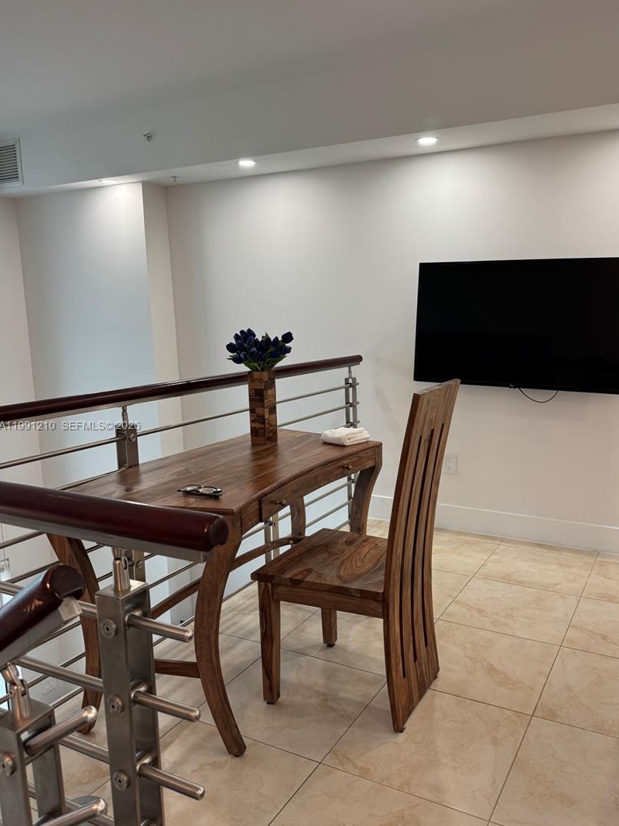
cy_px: 427
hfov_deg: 51.2
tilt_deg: -9.4
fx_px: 644
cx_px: 345
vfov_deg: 65.3
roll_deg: +1.3
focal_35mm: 27
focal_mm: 6.76
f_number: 1.78
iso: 125
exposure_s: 1/60
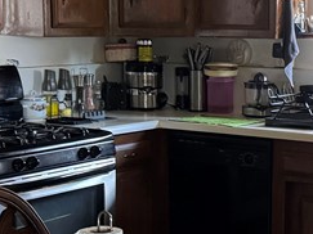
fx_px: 913
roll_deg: -1.0
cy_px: 162
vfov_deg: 14.6
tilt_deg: -10.3
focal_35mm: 101
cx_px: 256
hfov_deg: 19.2
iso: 800
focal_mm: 6.76
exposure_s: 1/55
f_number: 1.78
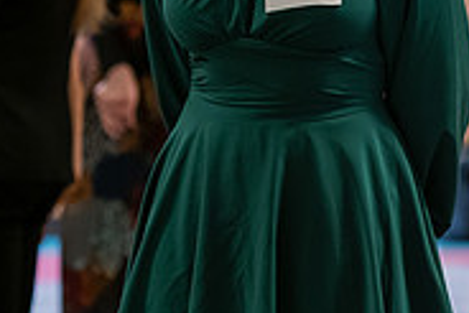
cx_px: 234
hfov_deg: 5.3
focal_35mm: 385
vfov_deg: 3.6
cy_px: -98
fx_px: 5019
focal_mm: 122
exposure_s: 1/200
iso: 1600
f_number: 3.2
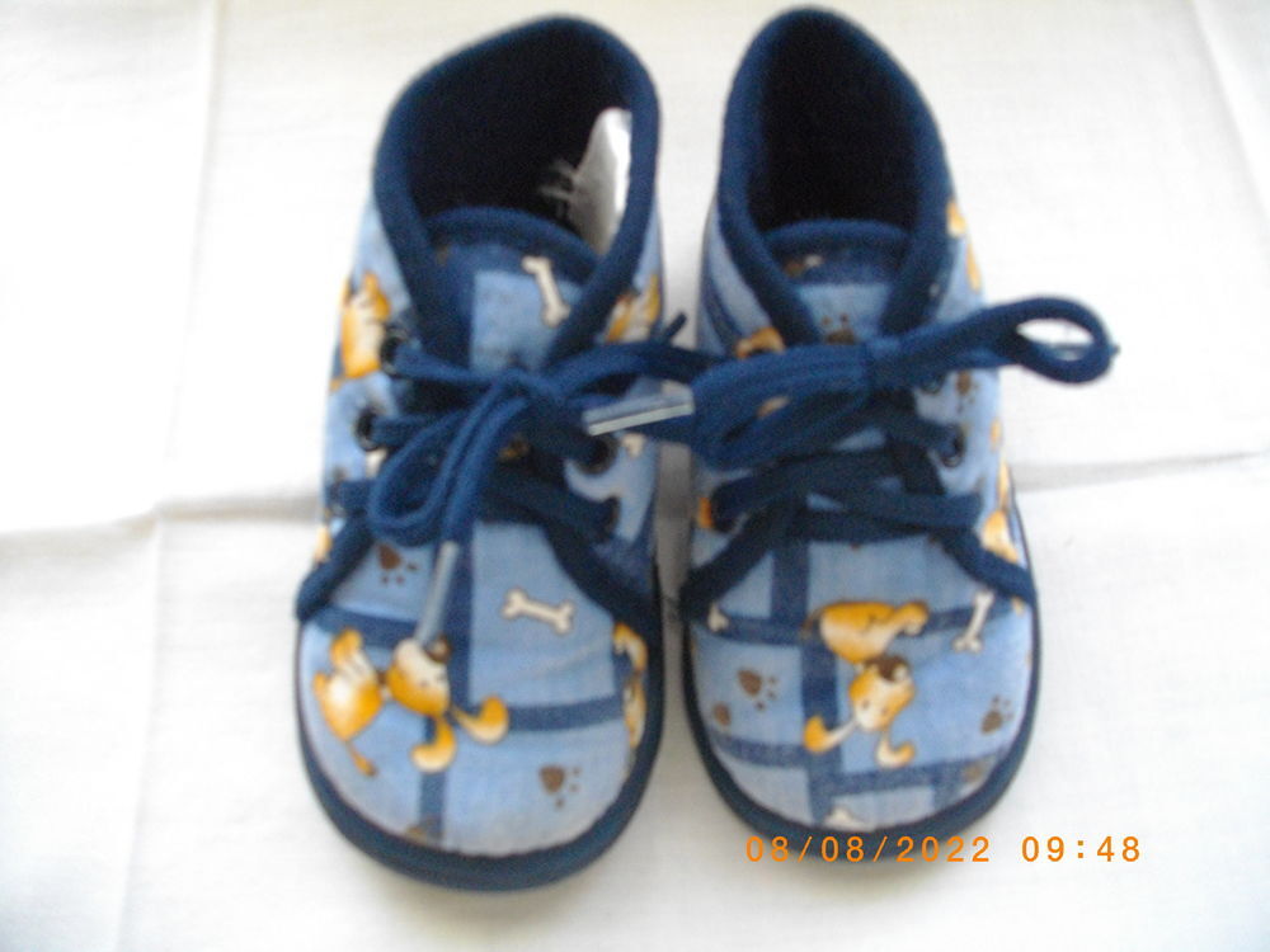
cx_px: 635
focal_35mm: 32
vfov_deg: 44.2
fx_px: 1174
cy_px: 476
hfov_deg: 56.8
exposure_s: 1/50
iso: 365
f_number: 2.9
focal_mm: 5.7
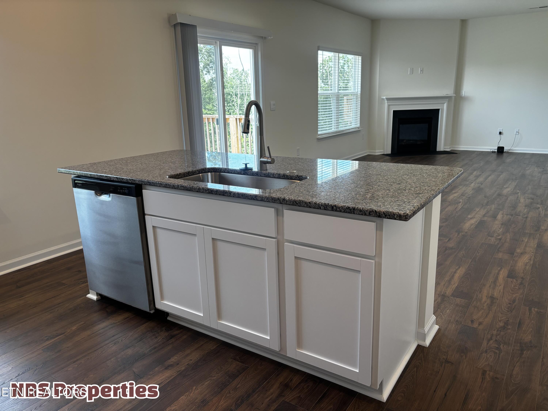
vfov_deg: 53.1
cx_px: 274
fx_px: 412
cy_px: 206
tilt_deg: -15.1
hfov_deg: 67.3
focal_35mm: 26
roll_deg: +1.3
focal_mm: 5.96
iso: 80
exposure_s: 1/120
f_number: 1.6
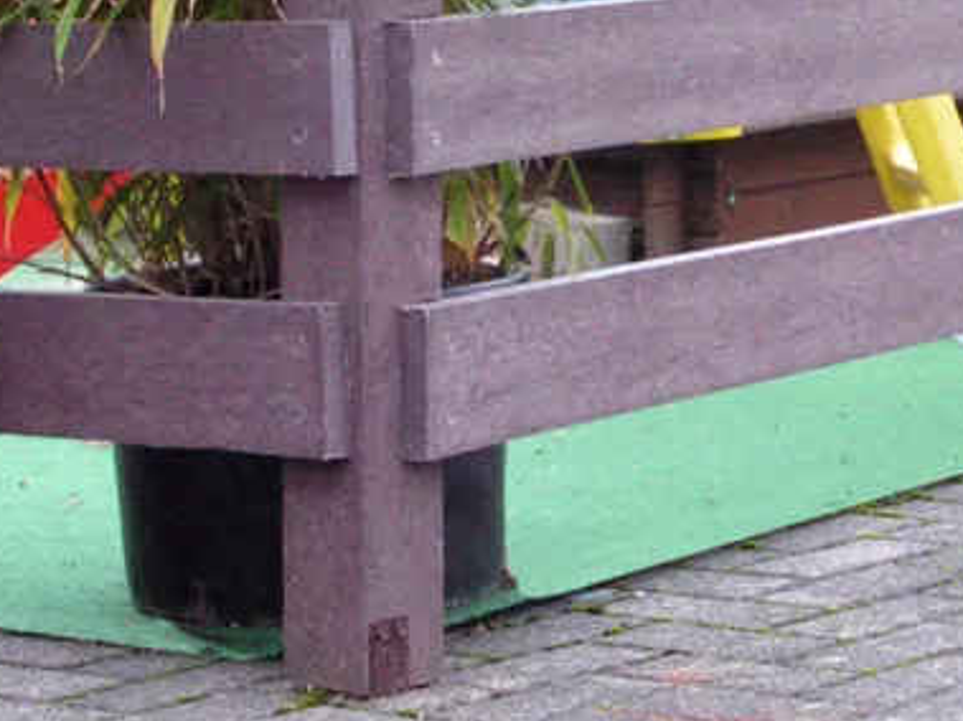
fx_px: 5034
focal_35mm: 181
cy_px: 38
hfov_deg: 10.9
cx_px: 856
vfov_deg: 8.2
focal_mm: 11.1
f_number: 3.2
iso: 200
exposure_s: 1/50
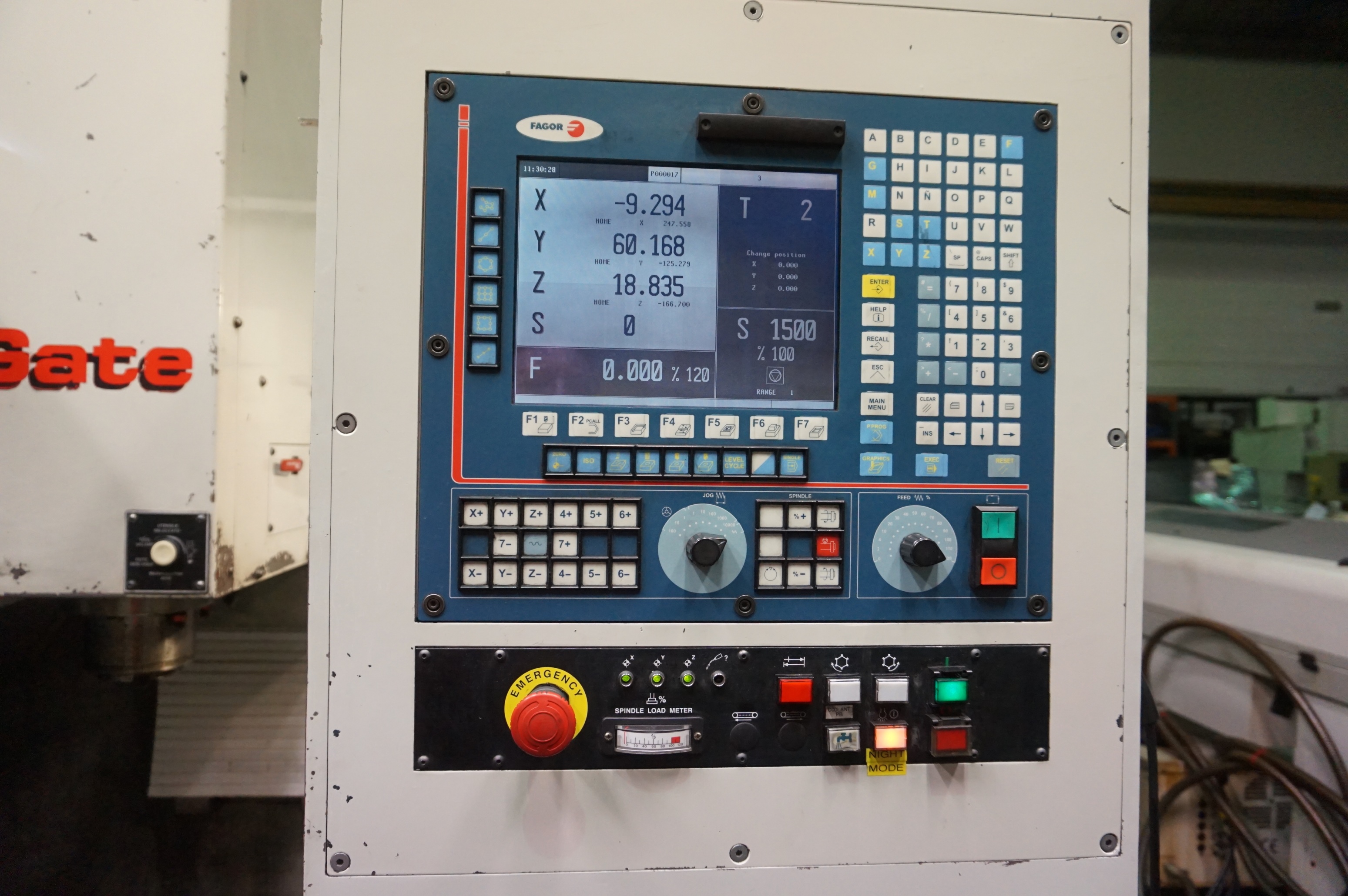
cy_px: 448
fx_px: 898
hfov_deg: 73.8
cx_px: 674
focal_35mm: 24
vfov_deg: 53.1
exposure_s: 1/160
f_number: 3.5
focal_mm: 16
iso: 2000
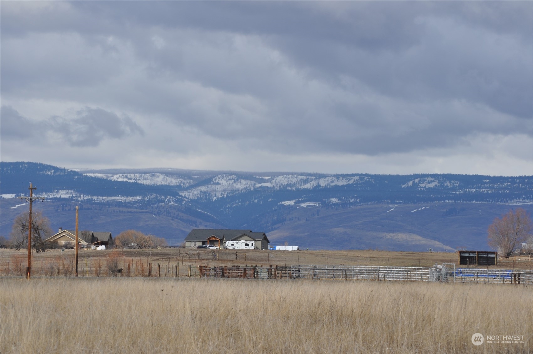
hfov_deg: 14.0
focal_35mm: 147
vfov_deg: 9.3
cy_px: 177
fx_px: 2174
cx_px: 266
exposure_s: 1/400
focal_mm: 98
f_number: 9
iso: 200
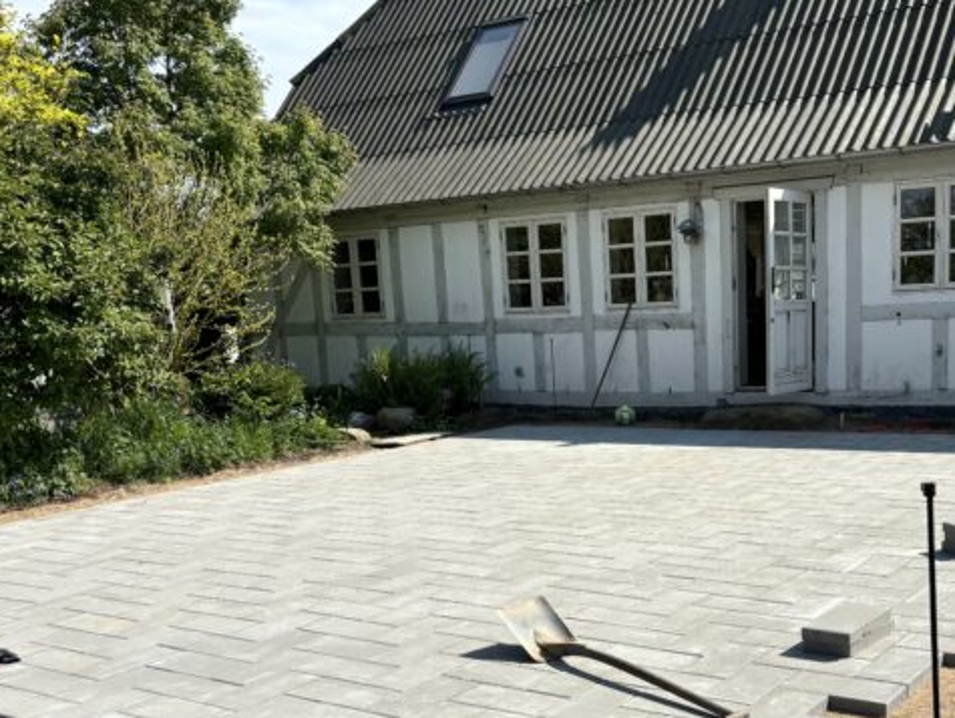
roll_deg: +2.3
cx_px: 645
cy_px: 543
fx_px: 1160
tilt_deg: -9.9
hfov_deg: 44.0
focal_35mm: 42
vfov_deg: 33.7
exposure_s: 1/4082
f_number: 1.6
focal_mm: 5.96
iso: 50
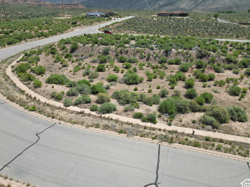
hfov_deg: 69.4
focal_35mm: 25
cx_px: 127
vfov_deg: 54.9
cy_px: 97
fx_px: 181
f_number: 1.7
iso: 100
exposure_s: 1/2500
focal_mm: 6.72
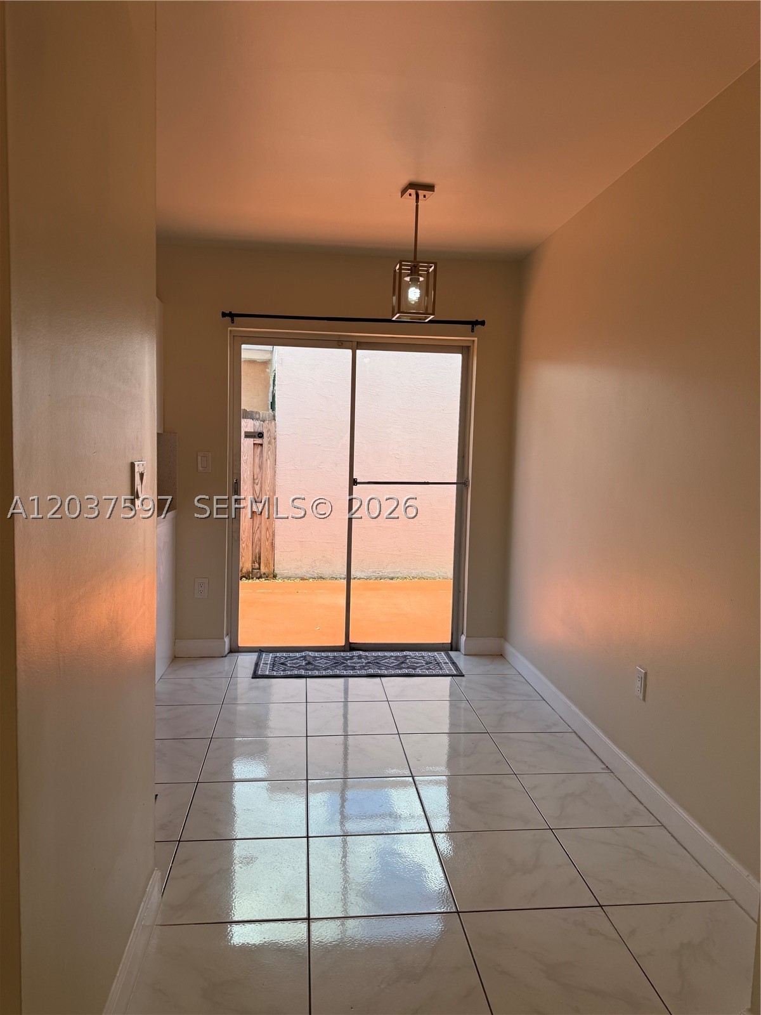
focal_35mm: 24
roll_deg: -2.5
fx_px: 703
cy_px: 508
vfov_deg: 71.6
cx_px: 380
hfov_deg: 56.8
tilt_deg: -4.6
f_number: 1.78
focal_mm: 6.76
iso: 80
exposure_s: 1/695
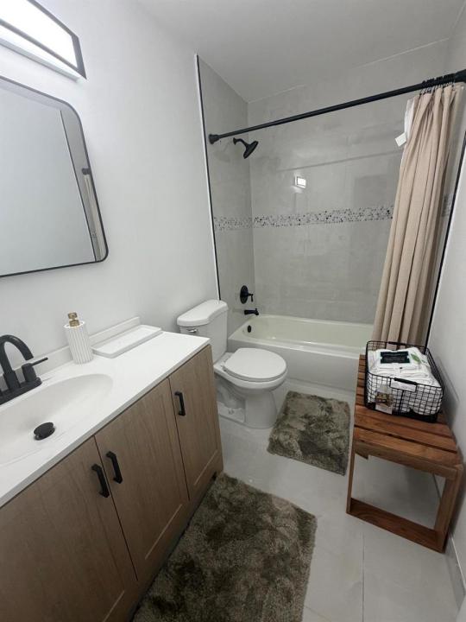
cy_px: 311
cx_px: 233
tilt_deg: -17.8
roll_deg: +3.5
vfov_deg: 102.1
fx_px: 251
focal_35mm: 14
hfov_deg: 85.7
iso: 200
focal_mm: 2.22
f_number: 2.2
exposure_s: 1/120
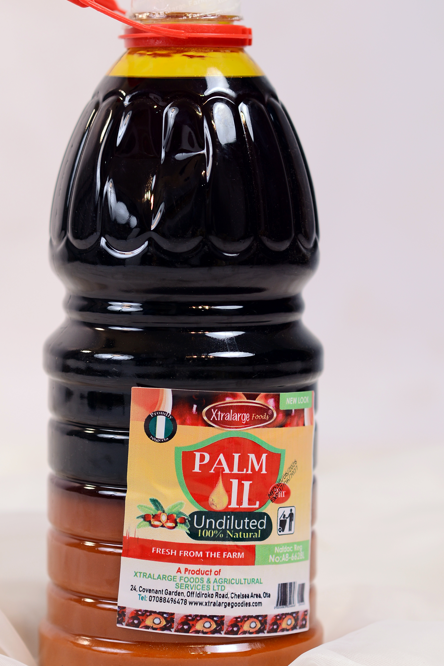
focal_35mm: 107
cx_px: 184
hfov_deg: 12.8
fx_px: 1978
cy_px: 297
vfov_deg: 19.1
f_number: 5.6
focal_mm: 85
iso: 250
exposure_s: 1/200
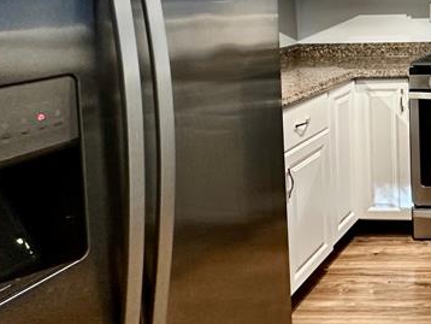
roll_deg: +0.8
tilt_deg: -3.3
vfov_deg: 33.5
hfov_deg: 33.8
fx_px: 498
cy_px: 13
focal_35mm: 40
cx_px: 561
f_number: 2.2
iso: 320
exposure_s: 1/60
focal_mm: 2.22
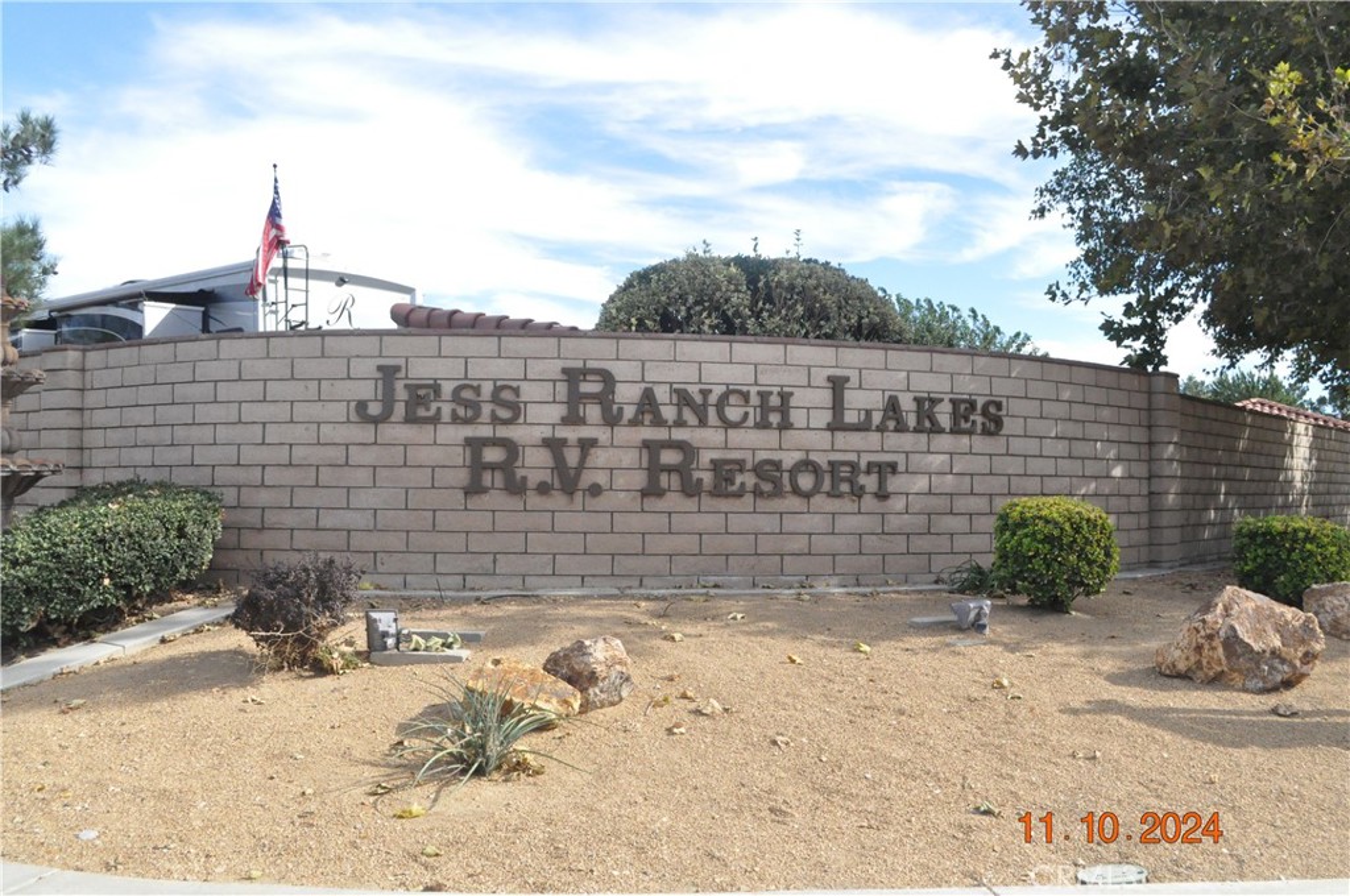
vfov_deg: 36.8
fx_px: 1348
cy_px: 448
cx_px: 675
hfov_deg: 53.2
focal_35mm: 36
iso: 3200
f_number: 7.1
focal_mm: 24
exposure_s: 1/4000
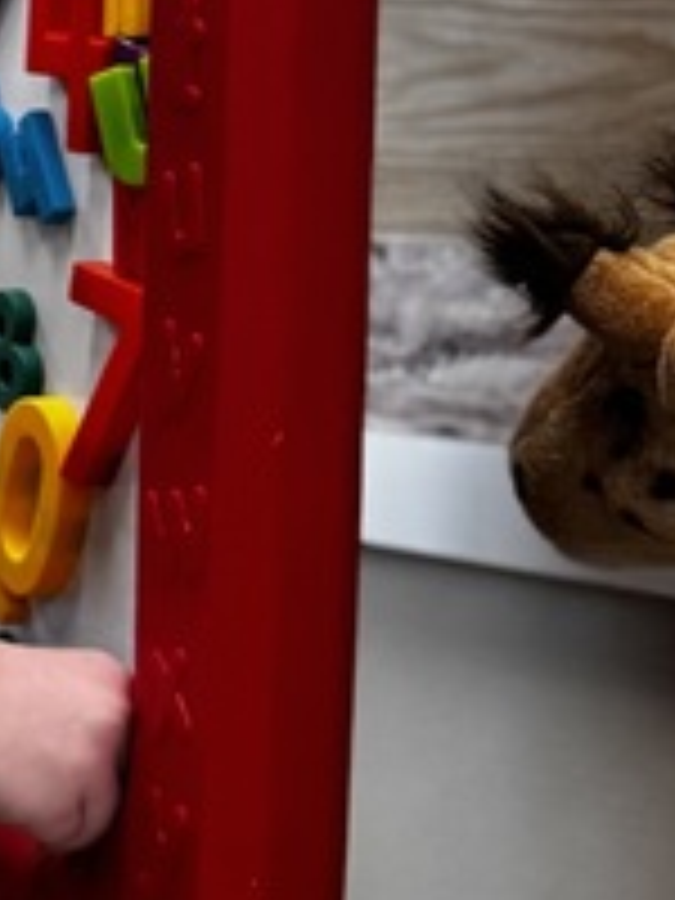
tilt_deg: -7.1
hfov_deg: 10.4
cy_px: 333
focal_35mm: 123
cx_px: -940
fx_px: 3198
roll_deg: +0.6
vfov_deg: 16.0
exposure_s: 1/120
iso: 200
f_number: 1.78
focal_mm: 6.76
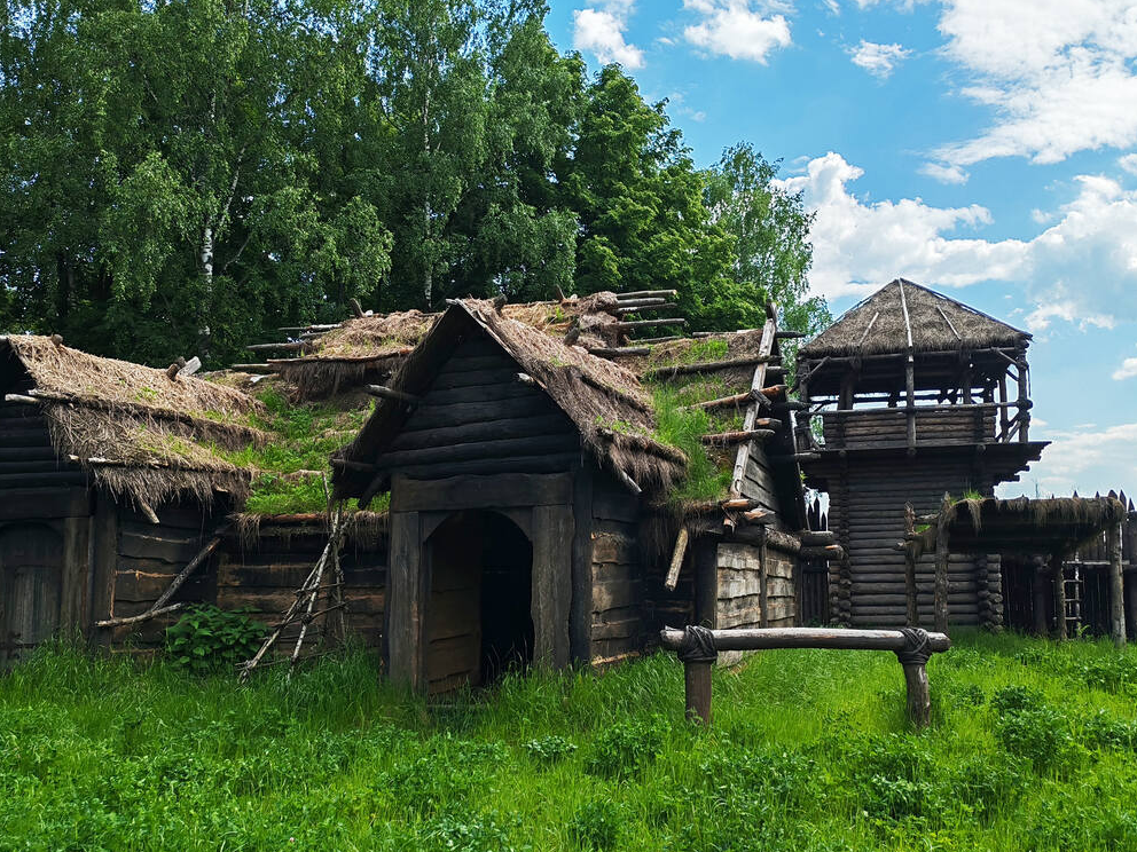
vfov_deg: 44.2
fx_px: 1051
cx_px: 565
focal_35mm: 32
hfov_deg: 56.8
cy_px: 418
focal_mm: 6.12
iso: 50
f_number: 1.9
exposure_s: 1/780
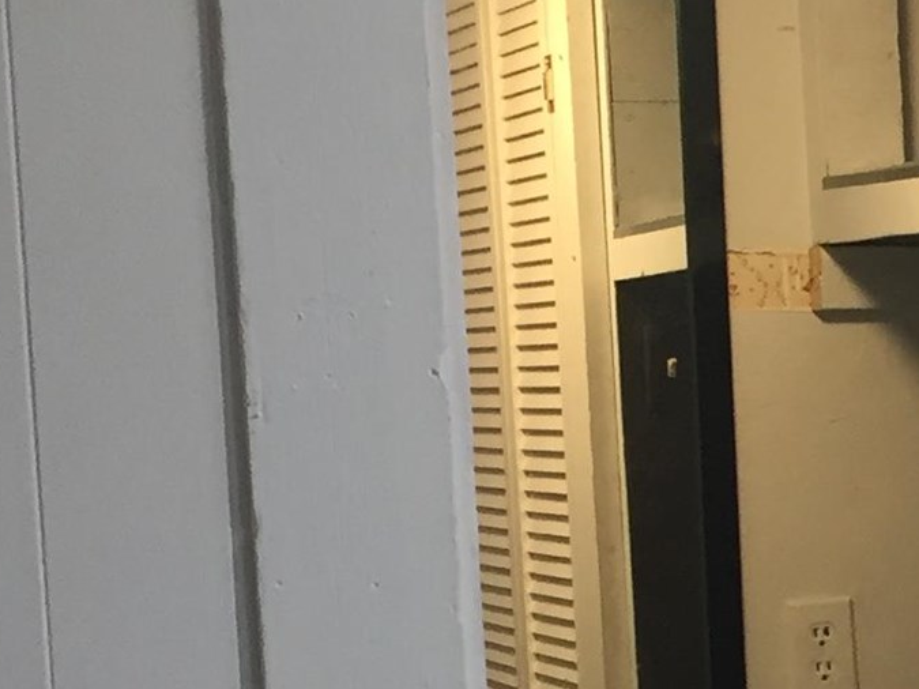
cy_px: 801
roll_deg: +0.6
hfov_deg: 14.5
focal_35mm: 132
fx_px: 3504
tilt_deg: -8.2
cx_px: 1047
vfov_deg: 11.0
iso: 64
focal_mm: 4.15
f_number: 2.2
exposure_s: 1/30
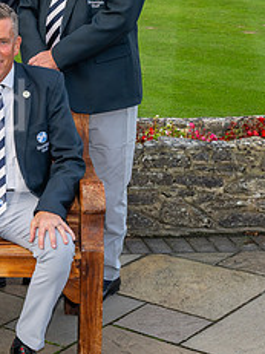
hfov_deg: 12.7
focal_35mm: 109
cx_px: -168
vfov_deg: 17.9
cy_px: 70
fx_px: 1114
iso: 200
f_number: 7.1
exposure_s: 1/160
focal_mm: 36
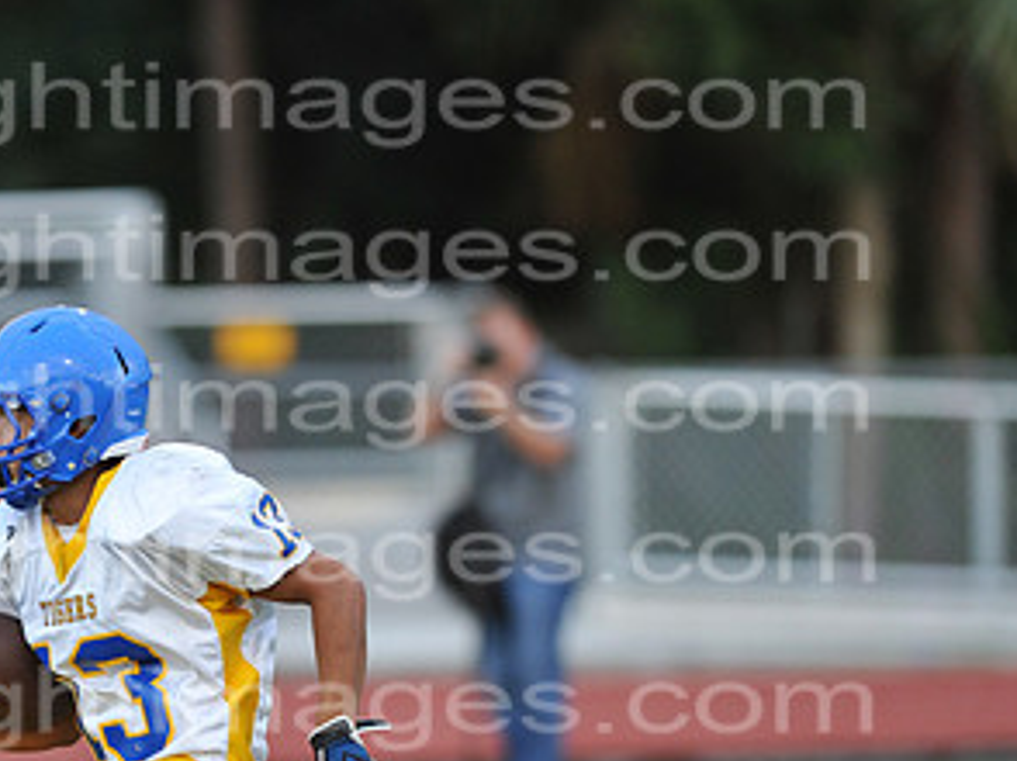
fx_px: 16703
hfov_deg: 3.5
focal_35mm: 569
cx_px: 100
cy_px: 633
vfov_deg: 2.6
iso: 1600
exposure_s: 1/1000
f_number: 4
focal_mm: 300
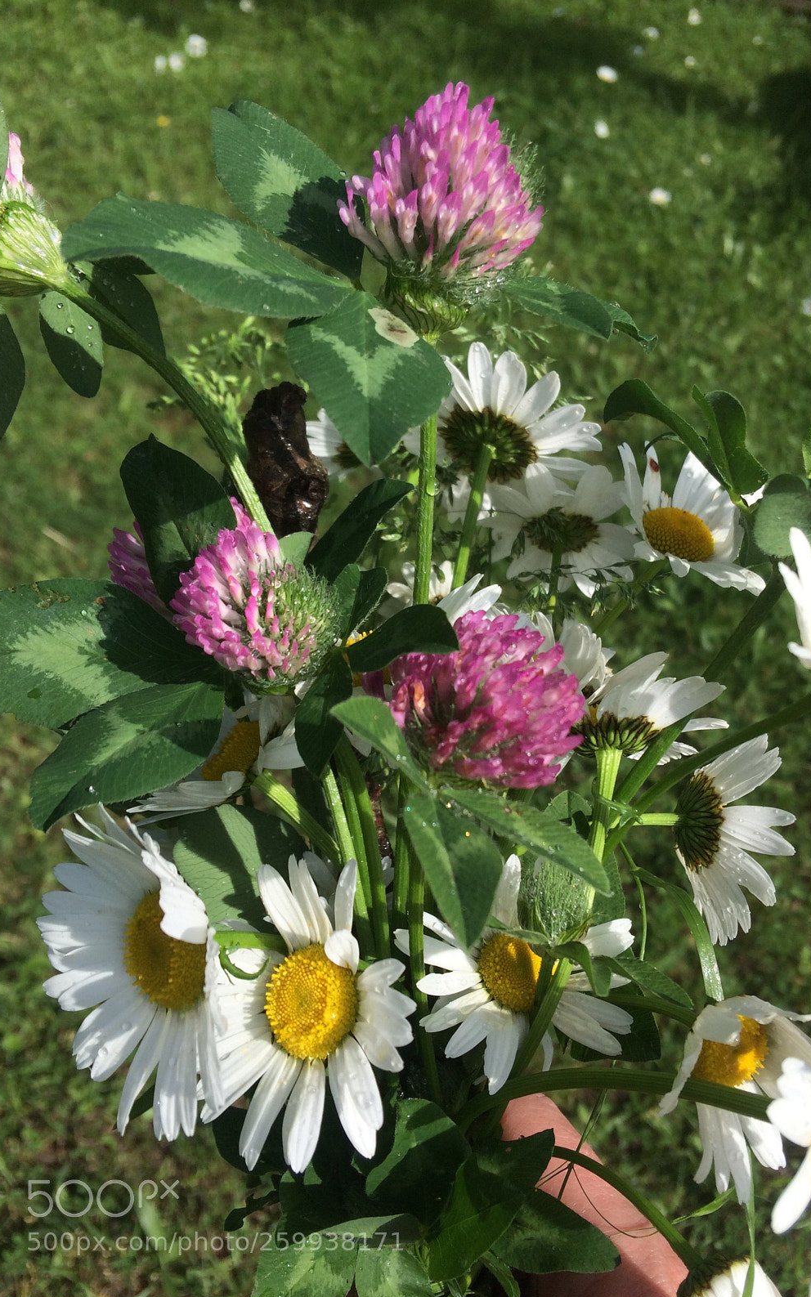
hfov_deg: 40.5
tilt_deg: -41.8
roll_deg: -10.0
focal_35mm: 31
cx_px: 467
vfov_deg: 61.2
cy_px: 652
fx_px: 1096
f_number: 2.2
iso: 32
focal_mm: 4.15
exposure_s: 1/2283
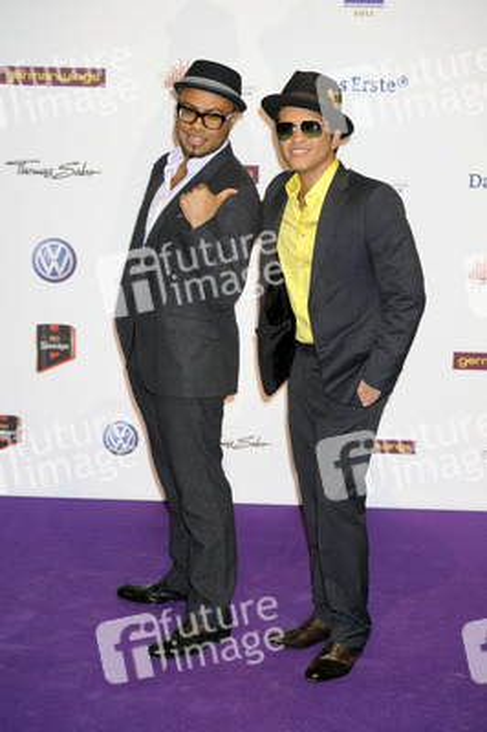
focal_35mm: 80
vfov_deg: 25.4
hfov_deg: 17.0
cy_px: 366
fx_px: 1626
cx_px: 244
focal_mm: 80
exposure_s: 1/160
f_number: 6.3
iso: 640
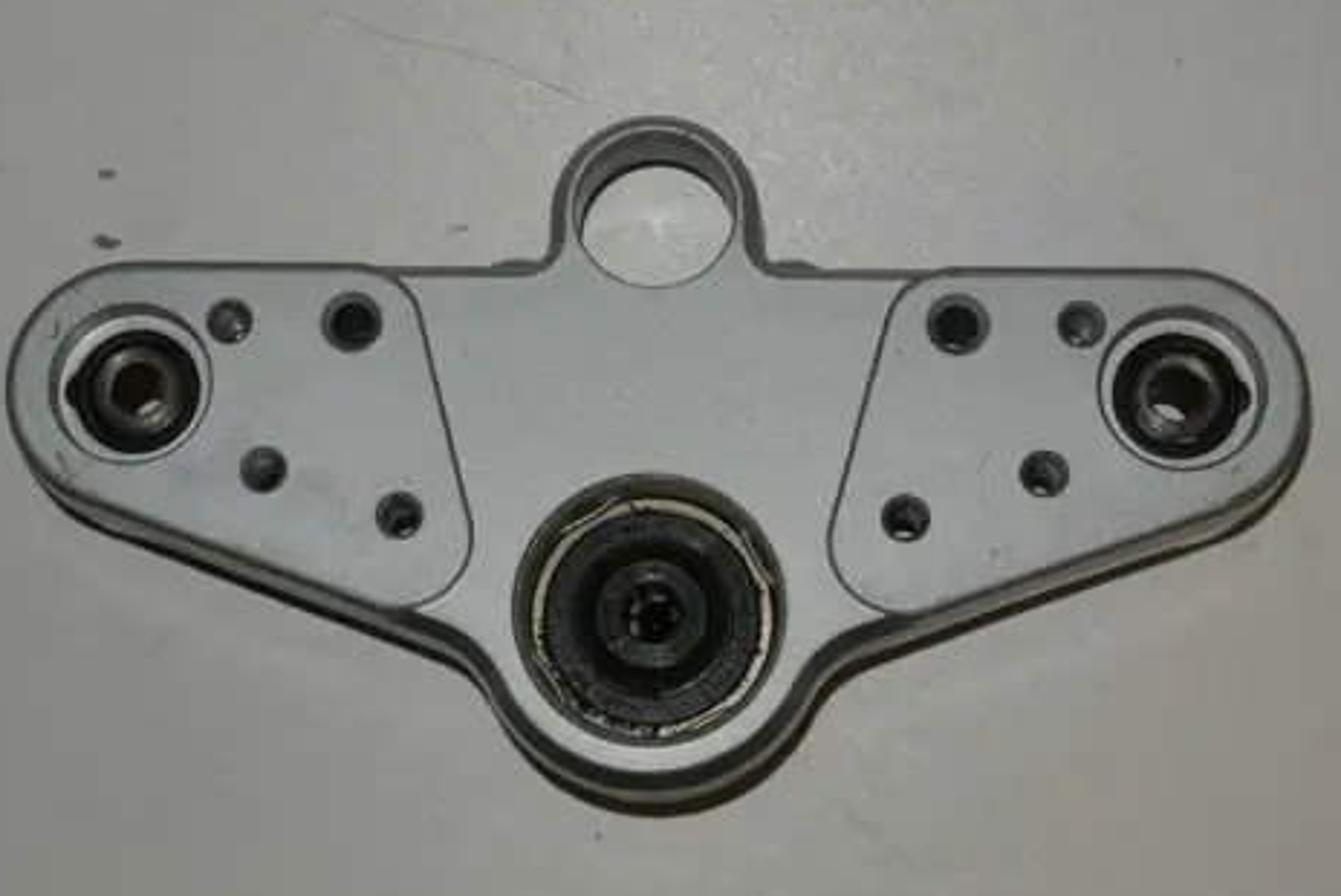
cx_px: 598
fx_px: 3504
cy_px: 393
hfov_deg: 21.7
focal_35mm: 94
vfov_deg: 14.6
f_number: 5.6
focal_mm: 30
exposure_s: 1/60
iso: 200
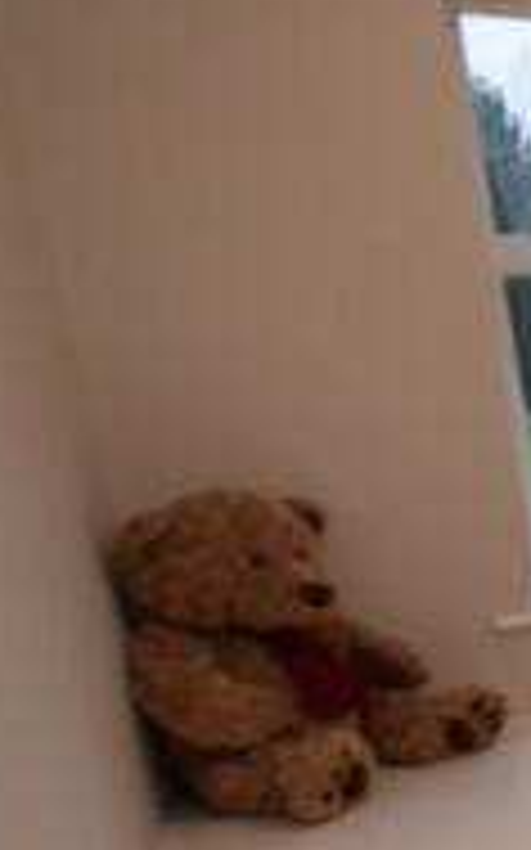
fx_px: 1228
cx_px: 1442
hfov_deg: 13.0
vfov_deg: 37.1
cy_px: 659
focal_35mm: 53
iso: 800
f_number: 4.5
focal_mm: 10
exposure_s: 1/80
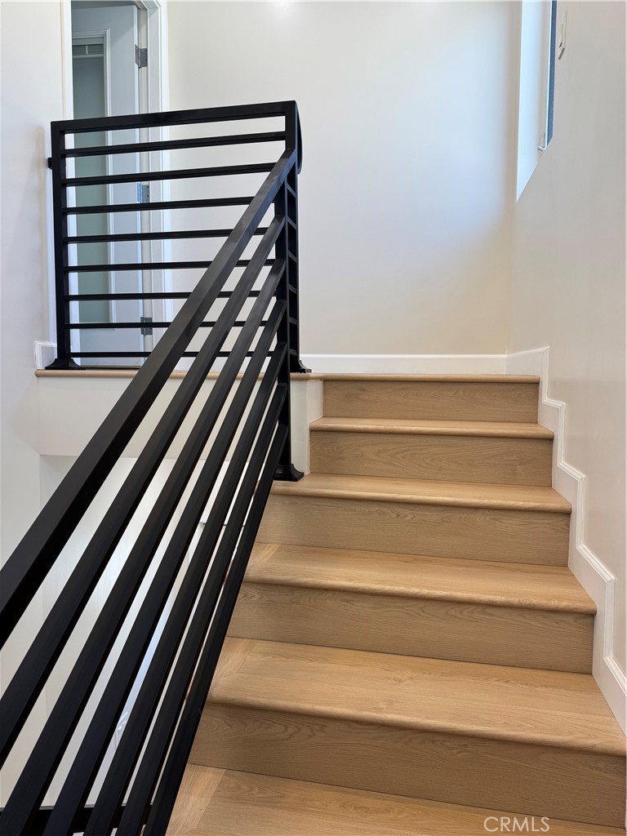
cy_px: 418
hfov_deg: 56.8
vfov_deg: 71.6
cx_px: 314
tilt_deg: -2.6
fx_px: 580
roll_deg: +1.0
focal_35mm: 24
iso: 80
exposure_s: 1/120
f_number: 1.78
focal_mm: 6.76
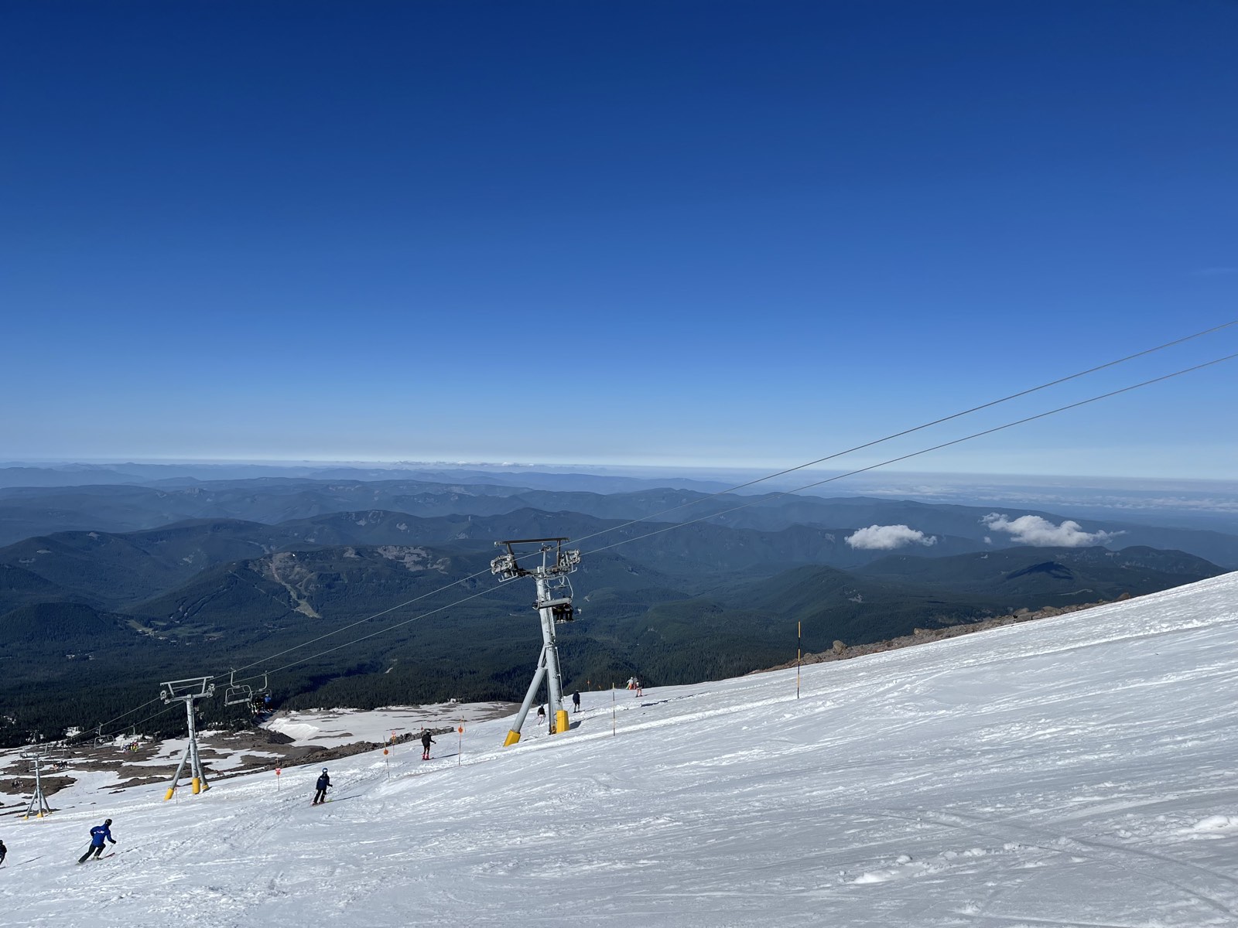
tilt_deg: -1.4
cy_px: 464
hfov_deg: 67.3
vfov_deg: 53.1
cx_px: 619
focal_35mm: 26
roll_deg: +0.5
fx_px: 930
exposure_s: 1/7407
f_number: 1.6
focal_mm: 5.1
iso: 32
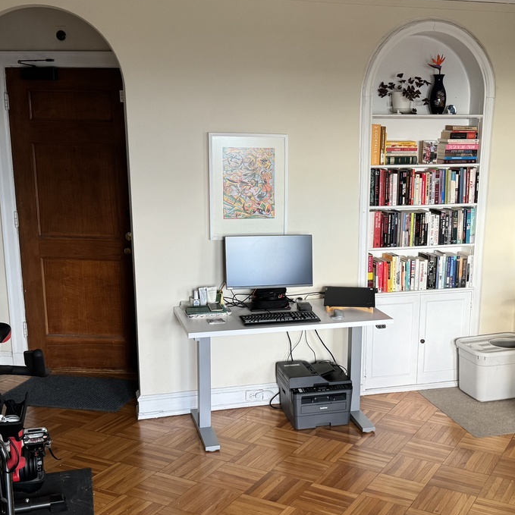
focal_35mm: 45
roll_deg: -1.0
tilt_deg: -13.8
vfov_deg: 37.5
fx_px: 757
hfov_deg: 37.3
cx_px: 327
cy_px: 289
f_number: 1.78
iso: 160
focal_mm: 6.76
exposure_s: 1/121
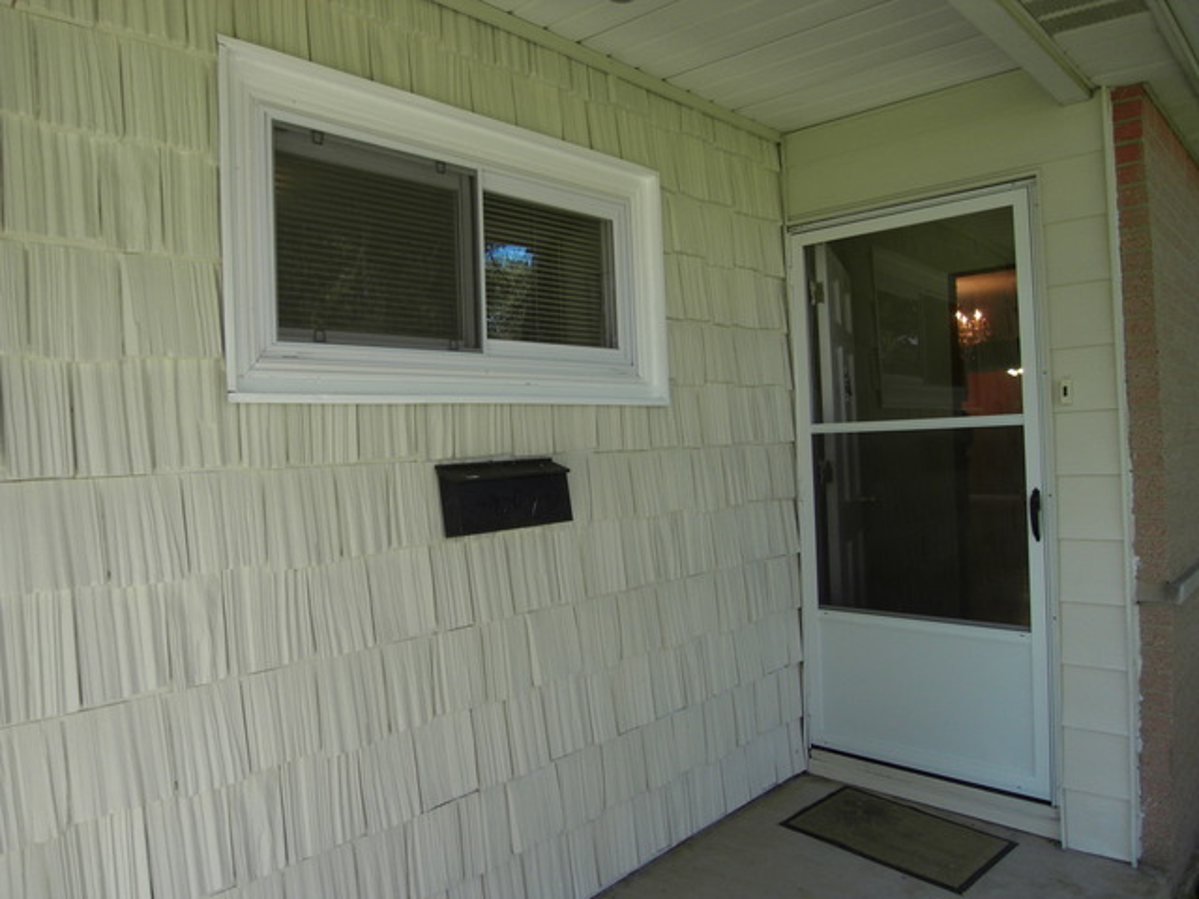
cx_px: 600
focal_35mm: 24
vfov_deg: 56.8
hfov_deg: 71.6
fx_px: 831
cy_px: 450
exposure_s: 1/250
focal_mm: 4.3
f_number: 2.8
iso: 80
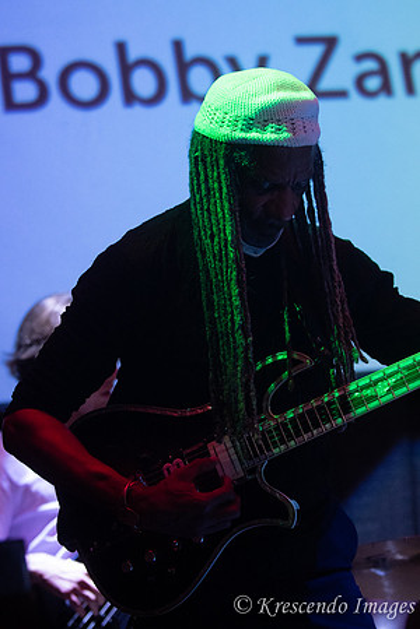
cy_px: 314
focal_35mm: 105
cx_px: 210
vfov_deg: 19.5
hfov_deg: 13.0
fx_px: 1837
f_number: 2.8
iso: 3200
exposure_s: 1/200
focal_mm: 70
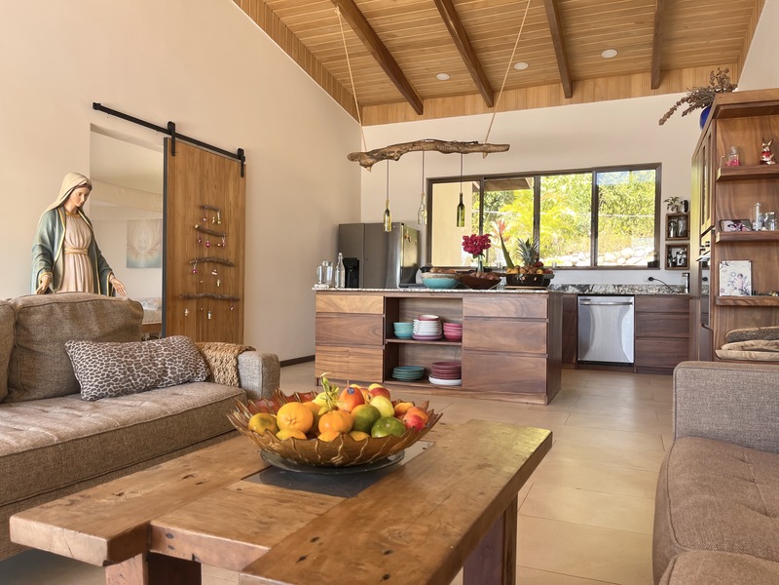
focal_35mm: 26
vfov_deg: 53.1
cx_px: 390
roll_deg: -1.9
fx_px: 585
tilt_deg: -0.9
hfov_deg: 67.3
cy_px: 292
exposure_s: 1/121
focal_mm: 5.1
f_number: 1.6
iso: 50
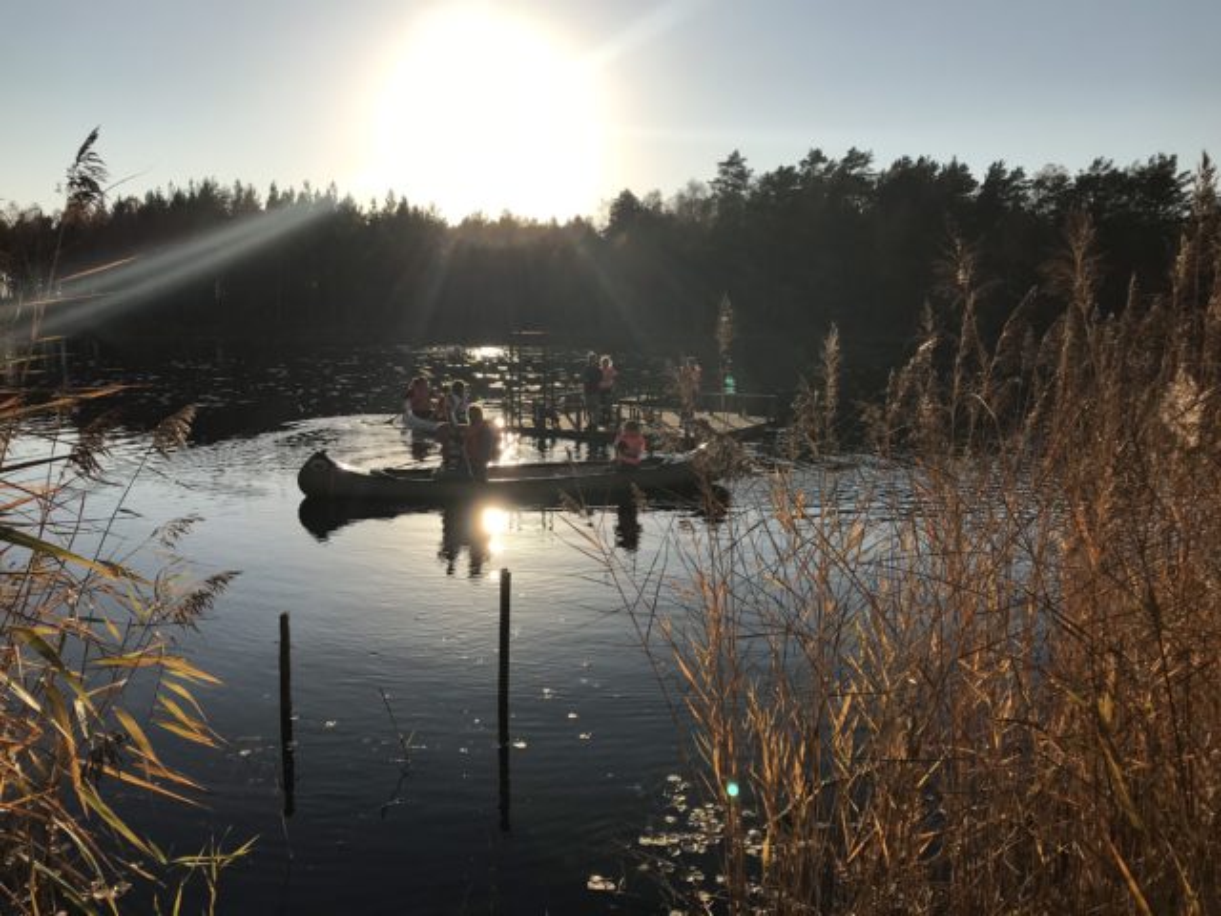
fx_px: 988
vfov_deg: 49.7
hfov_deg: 63.4
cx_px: 610
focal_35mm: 28
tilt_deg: -6.1
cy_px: 458
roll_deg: -0.4
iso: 20
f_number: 1.8
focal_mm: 3.99
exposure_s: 1/4000
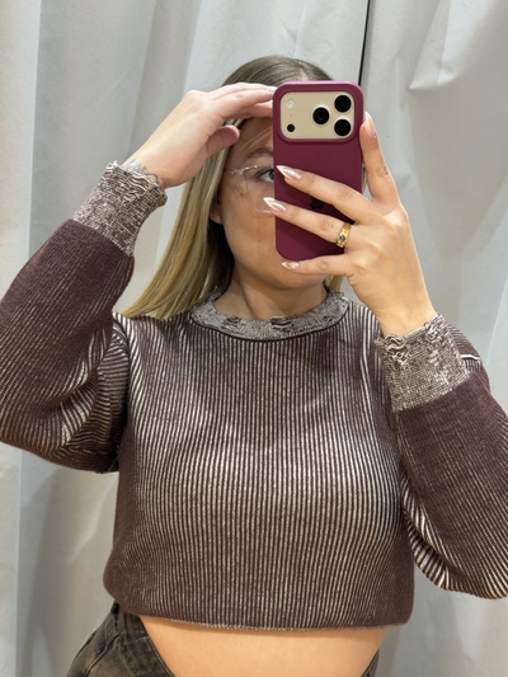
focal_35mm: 48
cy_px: 338
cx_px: 254
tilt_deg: -12.7
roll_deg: -8.6
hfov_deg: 30.3
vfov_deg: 39.6
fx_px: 939
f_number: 1.78
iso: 125
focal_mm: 6.76
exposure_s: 1/50
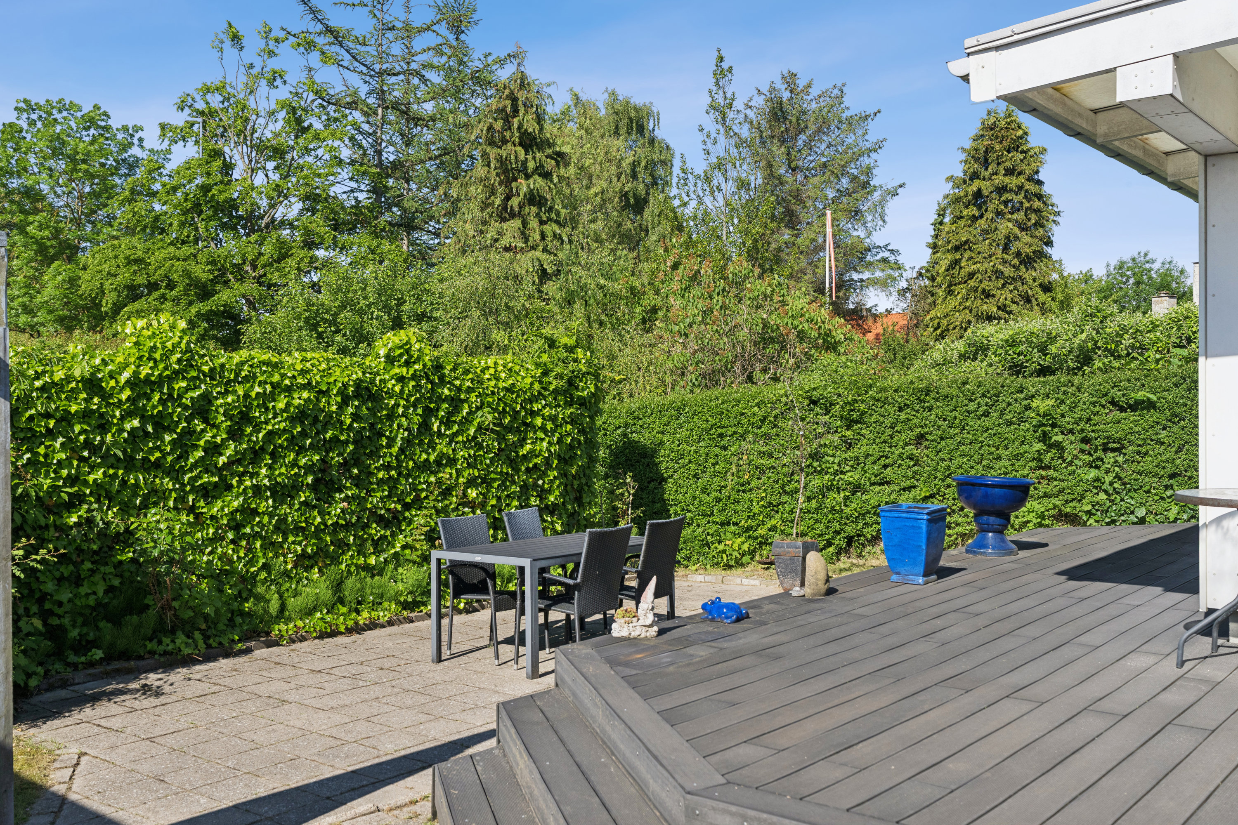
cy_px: 412
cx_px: 619
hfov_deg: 55.8
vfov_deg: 38.9
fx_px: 1169
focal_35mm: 34
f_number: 5.6
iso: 400
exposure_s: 1/1600
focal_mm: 34
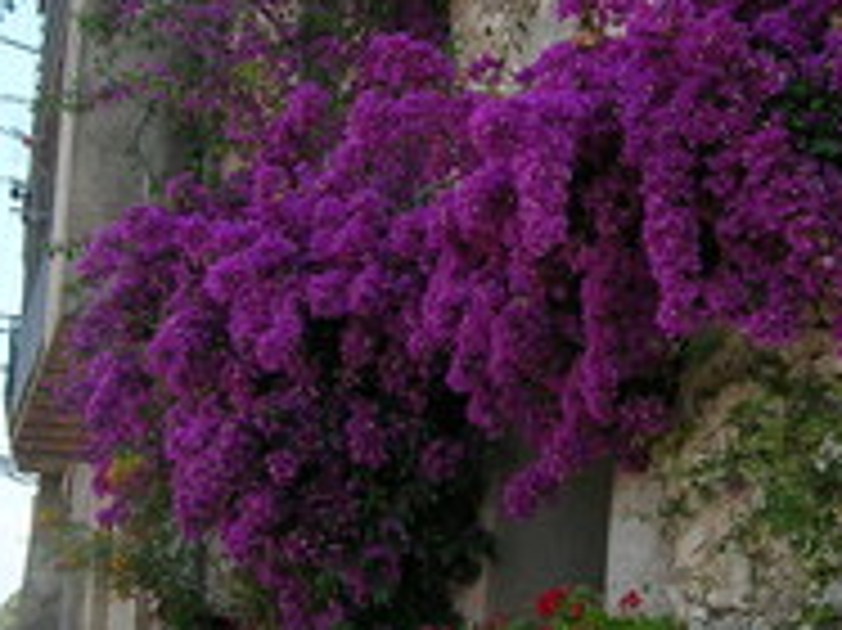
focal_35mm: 80
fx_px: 1945
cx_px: 455
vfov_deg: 18.4
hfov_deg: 24.4
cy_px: 338
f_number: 4.9
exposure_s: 1/117
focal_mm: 5.7
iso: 50
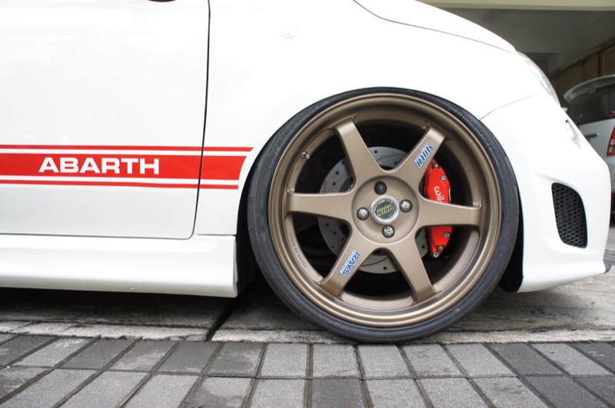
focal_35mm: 27
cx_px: 308
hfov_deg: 67.5
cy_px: 204
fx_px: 461
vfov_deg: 47.8
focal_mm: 18
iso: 200
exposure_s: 1/60
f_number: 5.6
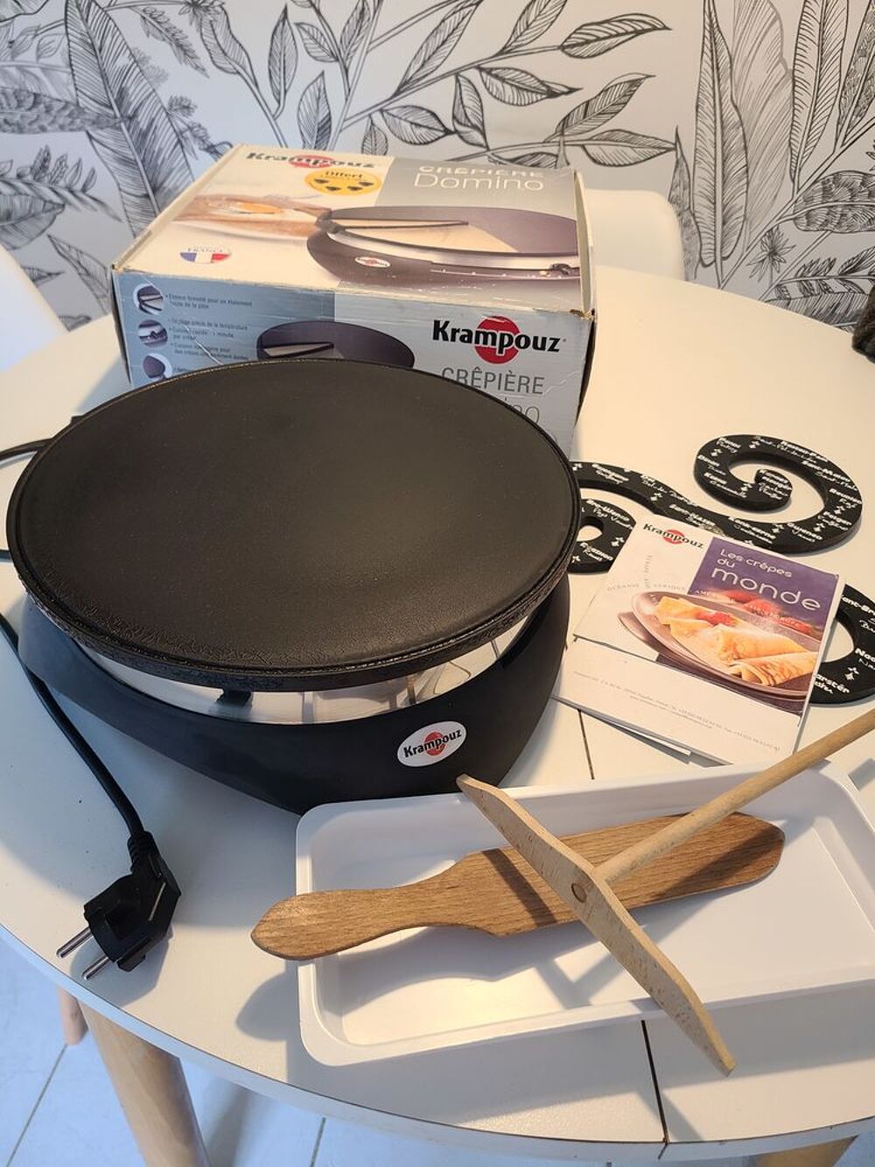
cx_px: 438
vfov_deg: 67.3
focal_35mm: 26
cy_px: 584
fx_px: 876
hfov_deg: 53.1
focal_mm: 5.4
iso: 200
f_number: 1.8
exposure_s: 1/50
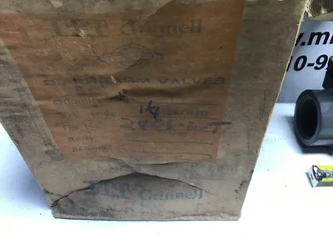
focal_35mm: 31
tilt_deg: -43.4
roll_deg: -2.7
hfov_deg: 58.4
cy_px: 125
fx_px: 298
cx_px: 166
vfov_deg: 45.4
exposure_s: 1/30
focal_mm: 3.3
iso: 25
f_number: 2.4
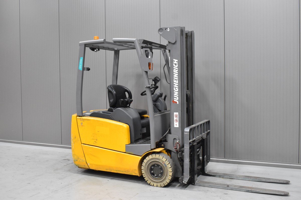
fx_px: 301
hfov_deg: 53.1
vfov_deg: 36.9
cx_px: 150
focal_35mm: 36
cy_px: 100
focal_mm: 24
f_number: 5.6
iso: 1600
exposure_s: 1/30
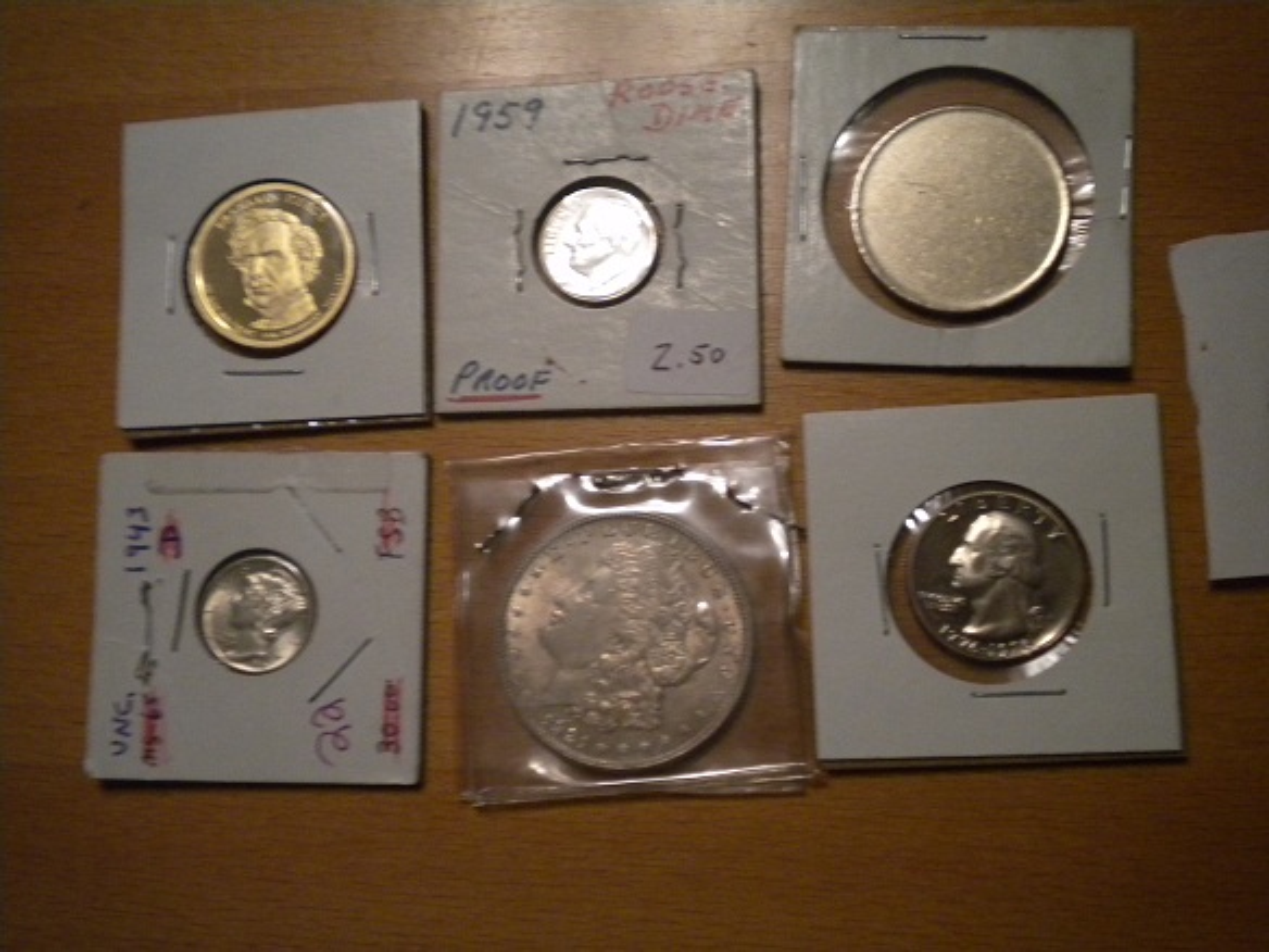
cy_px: 476
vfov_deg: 35.1
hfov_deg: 45.8
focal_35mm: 41
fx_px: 1503
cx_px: 634
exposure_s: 1/66
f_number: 3.5
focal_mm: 7.4
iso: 400
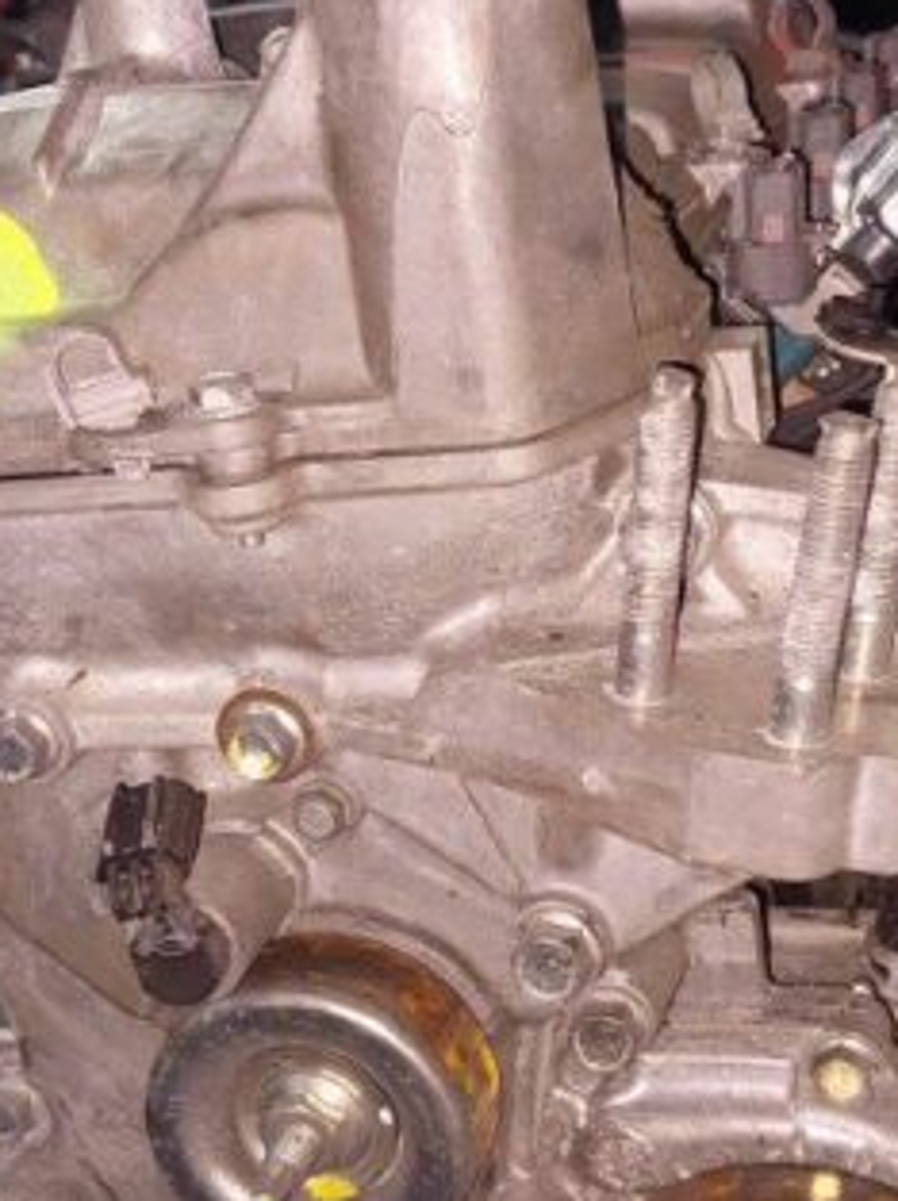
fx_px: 2218
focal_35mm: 64
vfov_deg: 30.1
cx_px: 553
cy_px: 787
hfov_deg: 22.8
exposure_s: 1/50
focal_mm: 5.23
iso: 200
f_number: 1.8
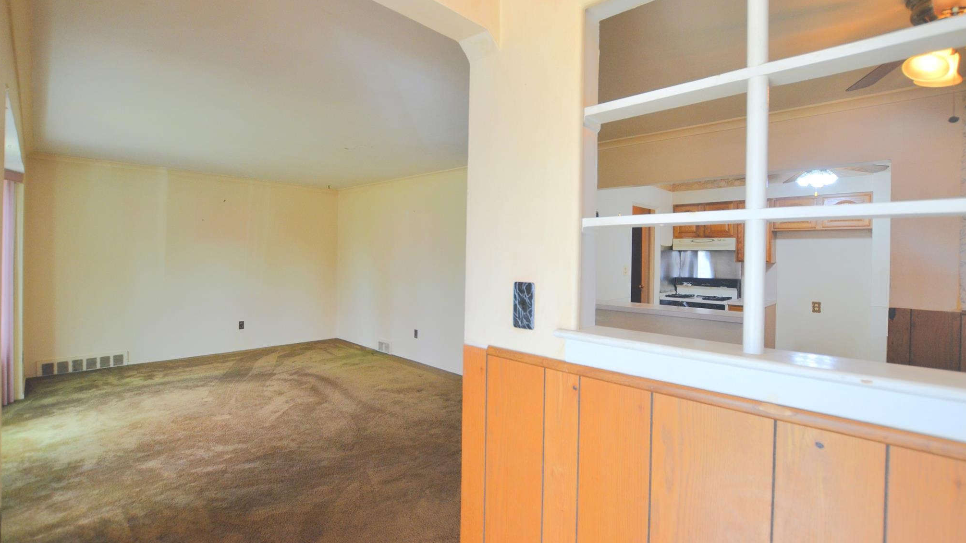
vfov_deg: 67.0
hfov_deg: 99.4
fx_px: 410
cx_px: 478
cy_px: 257
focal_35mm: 16
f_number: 4.5
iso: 400
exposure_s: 1/80
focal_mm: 10
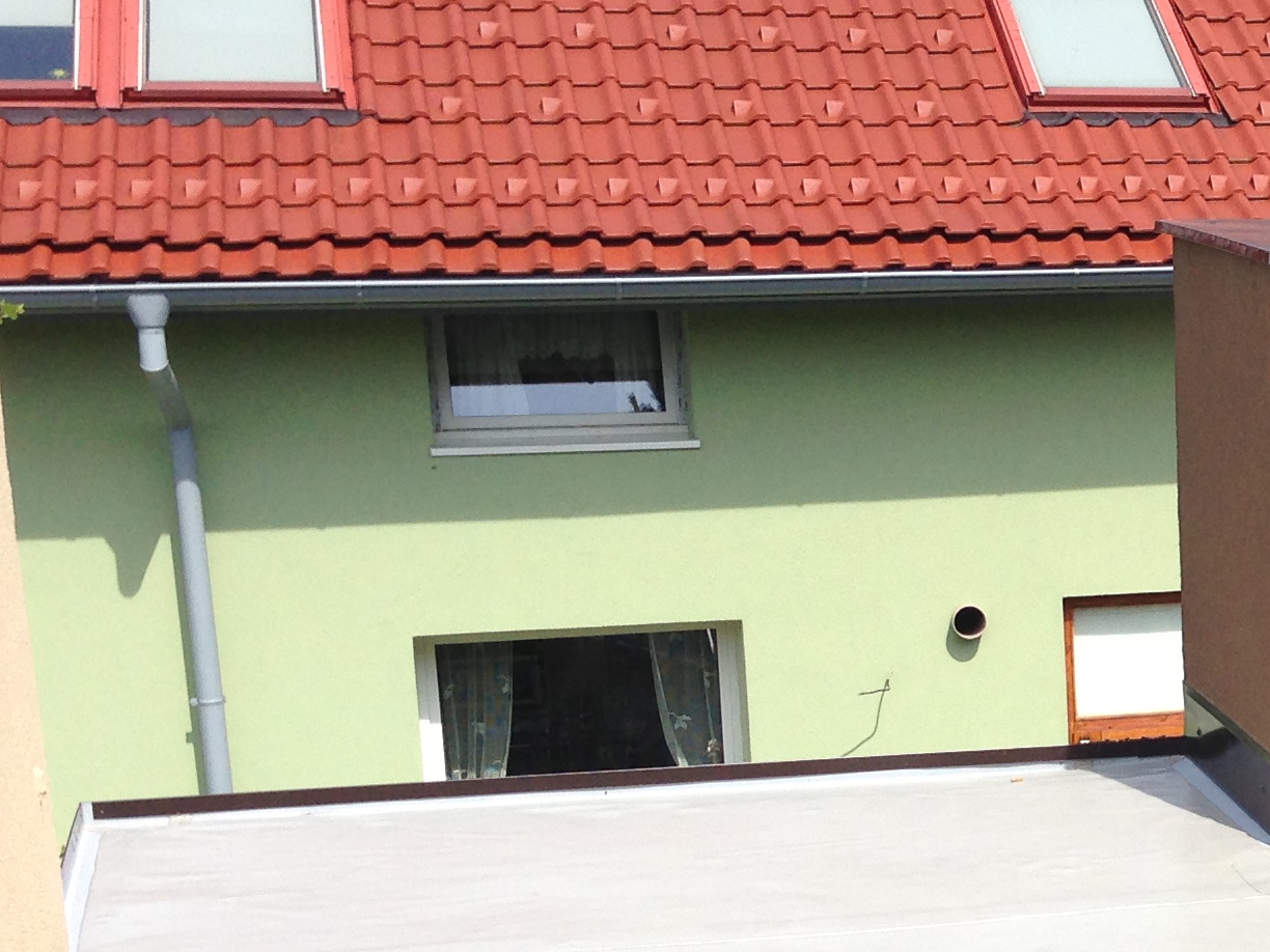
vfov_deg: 16.6
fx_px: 3229
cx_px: 1533
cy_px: 773
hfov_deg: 20.7
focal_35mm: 88
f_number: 2.4
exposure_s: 1/1642
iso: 50
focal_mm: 4.13
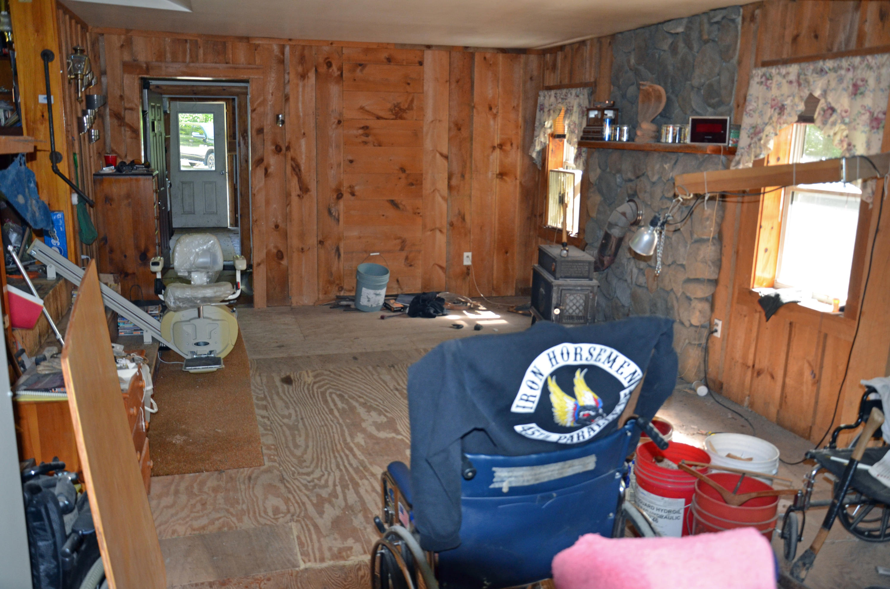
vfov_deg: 41.5
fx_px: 777
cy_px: 294
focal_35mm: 32
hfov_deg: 59.6
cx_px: 445
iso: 800
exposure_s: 1/60
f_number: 3.8
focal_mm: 21
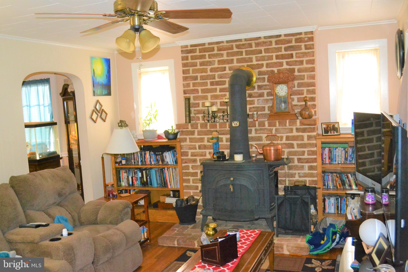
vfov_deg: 36.9
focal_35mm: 36
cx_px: 204
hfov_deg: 53.1
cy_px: 136
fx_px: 408
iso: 3200
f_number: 4
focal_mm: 24
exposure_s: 1/60
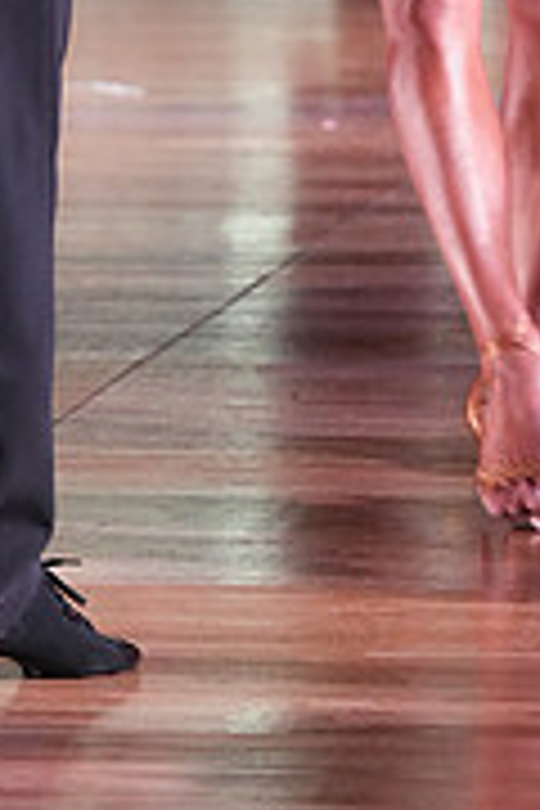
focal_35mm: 521
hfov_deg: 2.6
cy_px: -234
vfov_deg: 3.9
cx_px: 263
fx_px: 11722
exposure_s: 1/200
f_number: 5
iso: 4000
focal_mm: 162
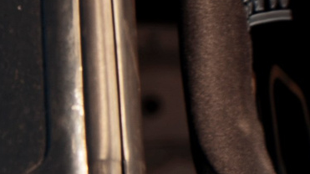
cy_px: 91
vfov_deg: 1.7
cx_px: 718
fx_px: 5823
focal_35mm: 709
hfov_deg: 3.0
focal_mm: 85
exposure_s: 1/125
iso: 100
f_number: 1.8
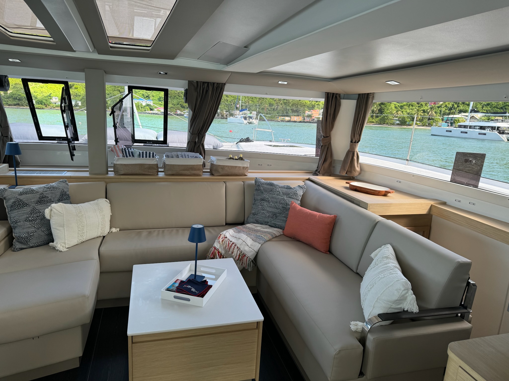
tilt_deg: -12.1
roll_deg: -2.3
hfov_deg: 71.6
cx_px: 254
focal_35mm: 24
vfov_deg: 56.8
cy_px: 190
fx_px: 353
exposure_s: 1/258
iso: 64
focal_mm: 6.76
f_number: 1.78
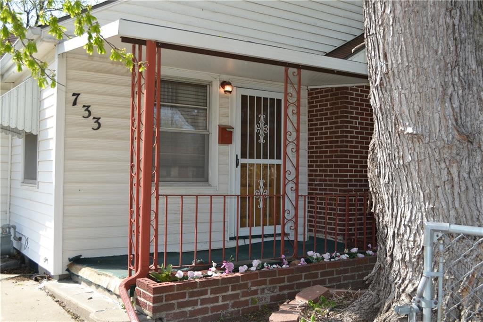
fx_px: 483
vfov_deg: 36.8
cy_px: 161
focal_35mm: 36
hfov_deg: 53.1
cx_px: 242
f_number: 5.6
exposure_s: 1/200
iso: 100
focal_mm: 24
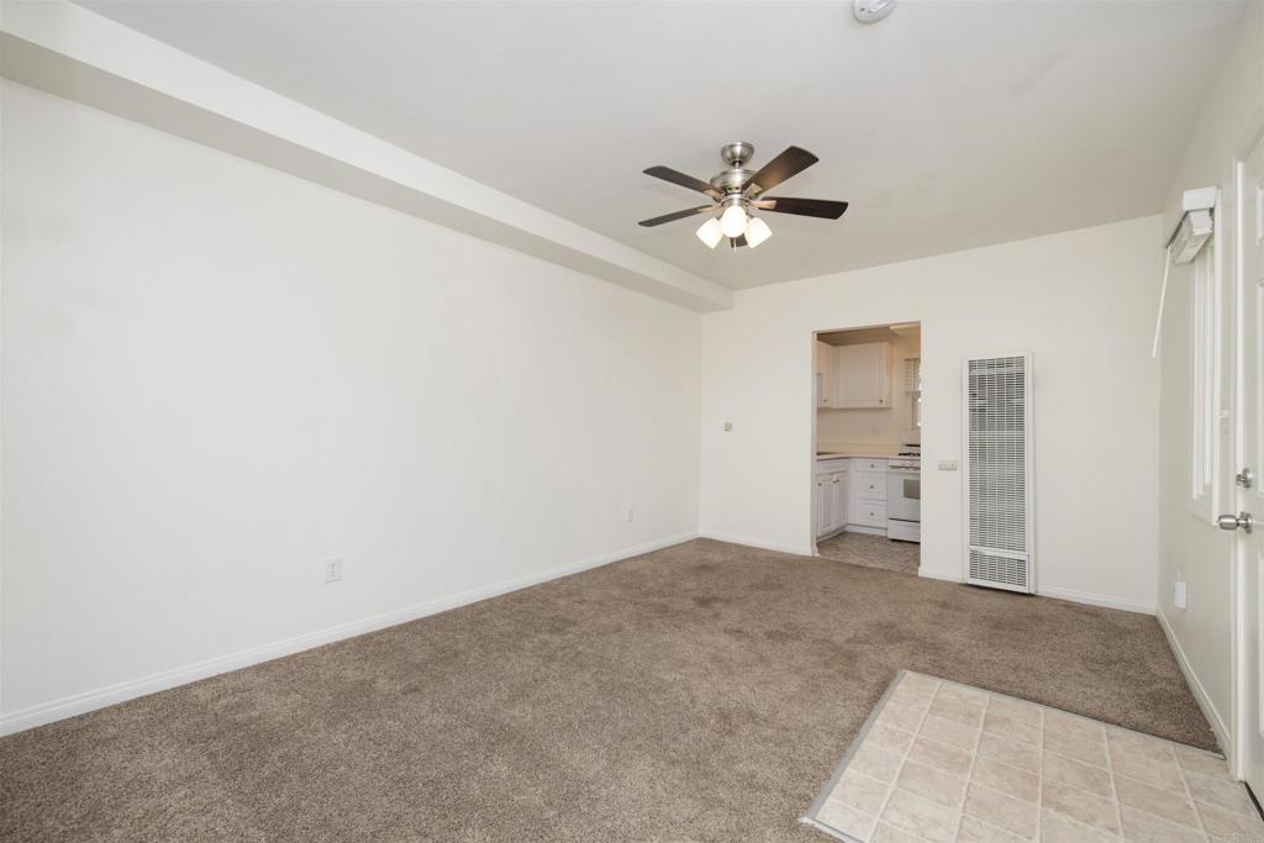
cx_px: 632
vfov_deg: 81.2
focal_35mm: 14
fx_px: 492
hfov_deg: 104.2
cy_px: 422
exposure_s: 1/125
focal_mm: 14
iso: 250
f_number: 7.1
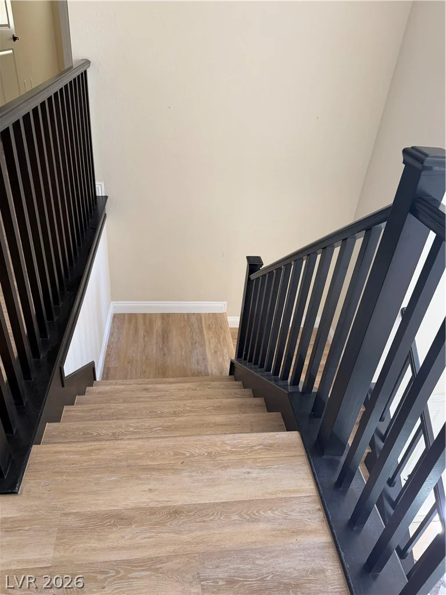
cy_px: 298
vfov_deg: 71.6
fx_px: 412
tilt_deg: -32.9
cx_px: 223
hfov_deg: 56.8
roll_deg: -5.3
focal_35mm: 24
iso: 200
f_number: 1.78
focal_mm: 6.76
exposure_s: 1/109
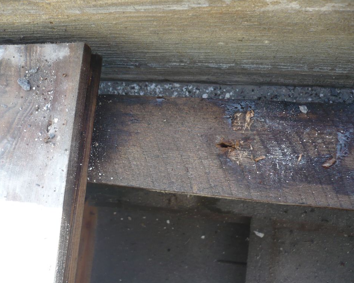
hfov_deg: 49.0
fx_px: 388
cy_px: 142
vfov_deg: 40.1
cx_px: 164
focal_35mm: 37
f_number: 2.8
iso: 100
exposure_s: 1/100
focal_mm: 5.8
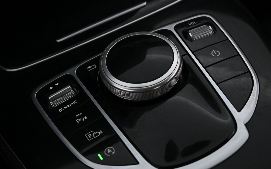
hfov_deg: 34.6
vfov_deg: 22.0
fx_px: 435
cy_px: 100
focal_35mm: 59
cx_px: 140
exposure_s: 1/50
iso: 1600
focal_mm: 32.5
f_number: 5
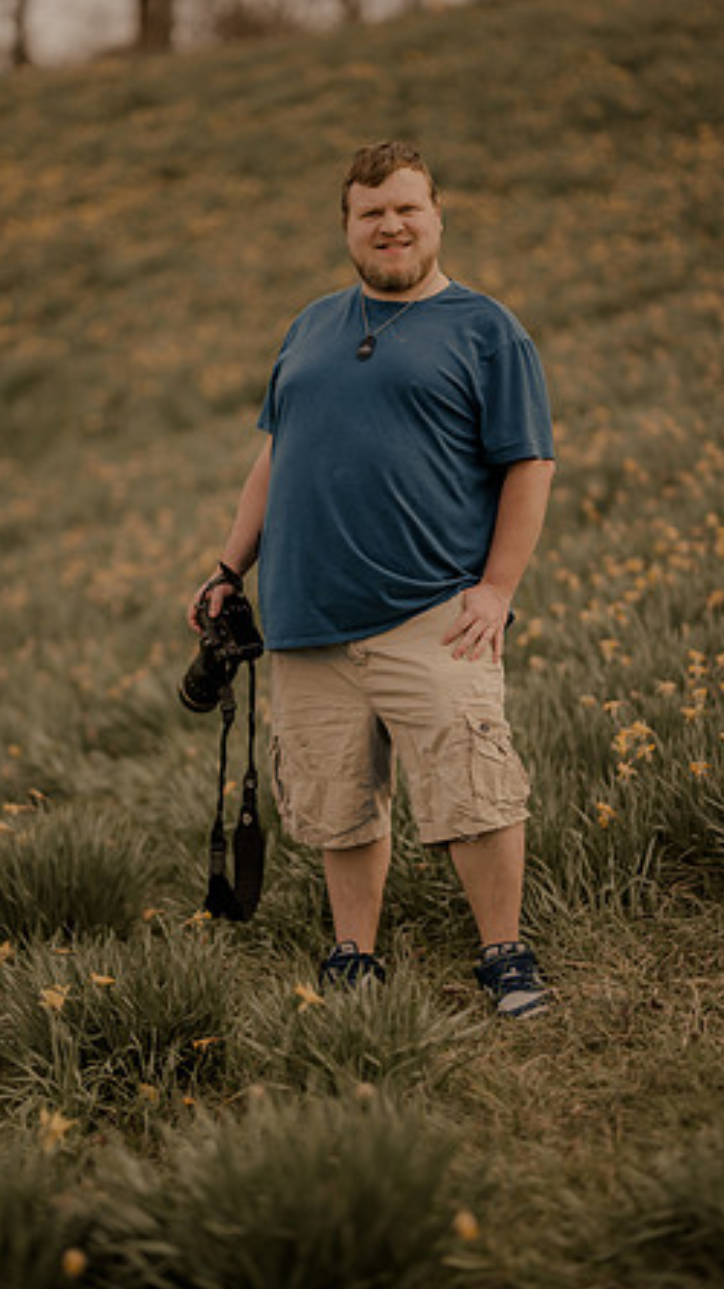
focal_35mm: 90
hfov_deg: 13.4
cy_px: 646
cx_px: 327
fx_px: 3075
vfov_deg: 23.7
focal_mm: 85
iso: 125
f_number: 1.4
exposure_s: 1/2000
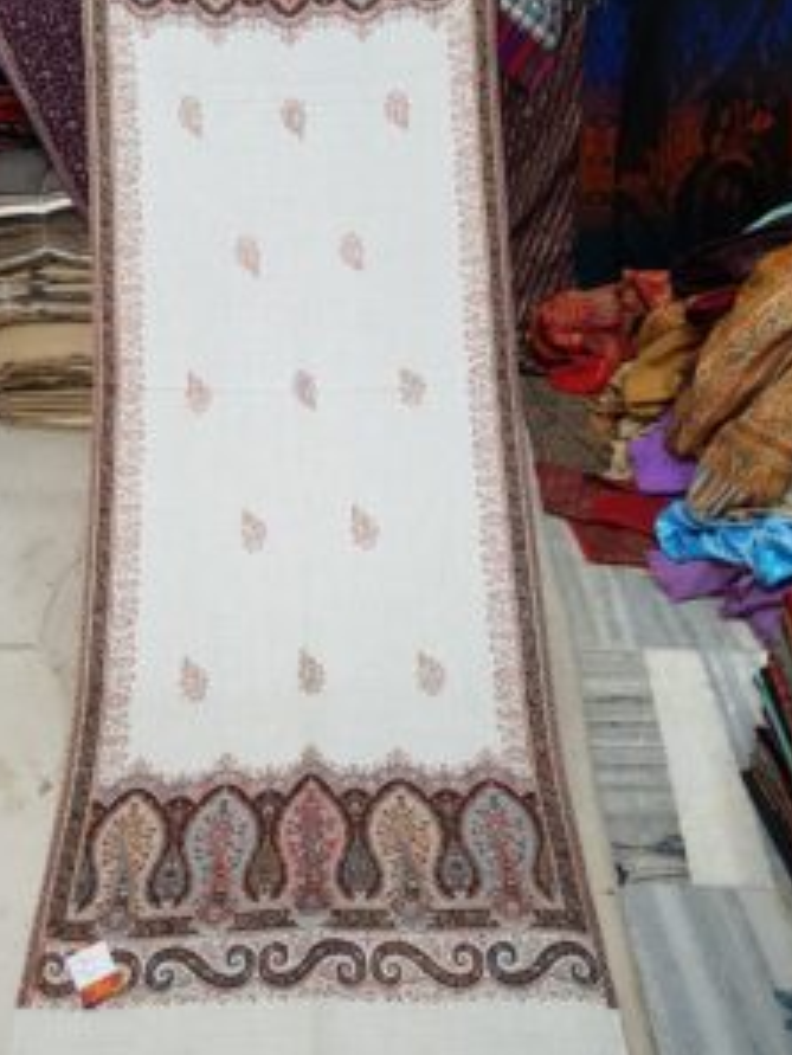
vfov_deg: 52.2
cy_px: 412
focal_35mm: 35
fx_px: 1067
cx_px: 320
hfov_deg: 40.6
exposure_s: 1/33
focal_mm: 4.2
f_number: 1.7
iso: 160
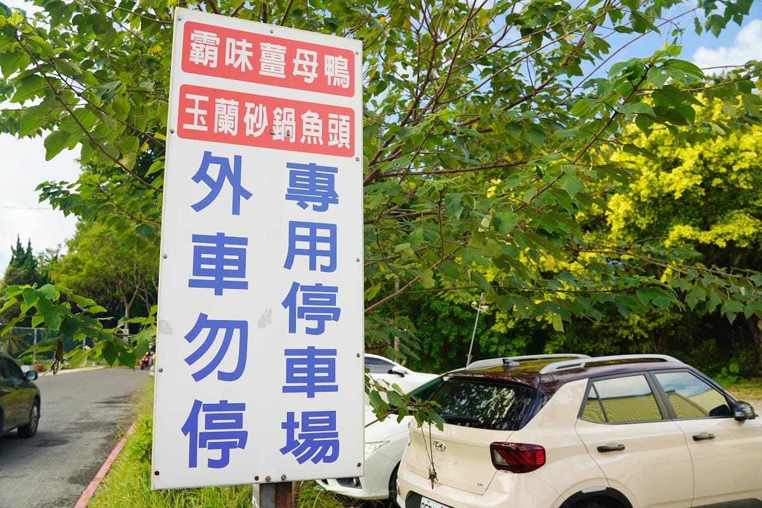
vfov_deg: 46.4
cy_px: 254
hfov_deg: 65.5
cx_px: 381
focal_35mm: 28
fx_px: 593
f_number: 5.6
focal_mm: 28
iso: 100
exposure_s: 1/80
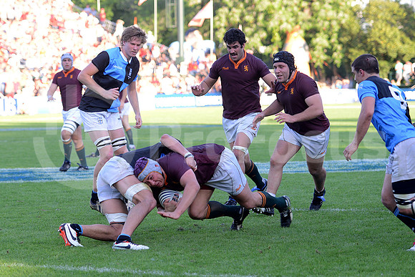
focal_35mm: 98
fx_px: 1130
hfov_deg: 20.8
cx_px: 208
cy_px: 138
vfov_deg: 14.0
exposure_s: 1/500
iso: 500
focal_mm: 98
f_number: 2.8
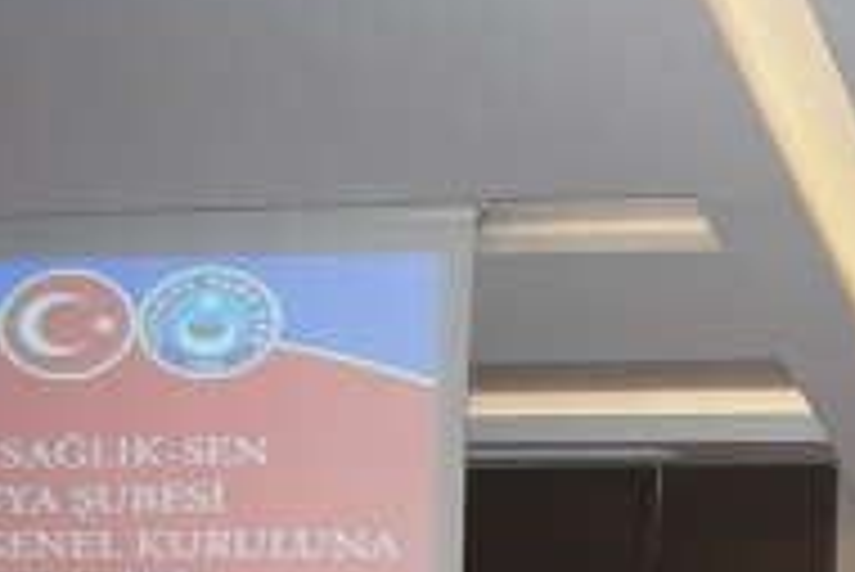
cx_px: 1202
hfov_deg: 20.0
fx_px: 2163
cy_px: 786
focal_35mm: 91
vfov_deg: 14.3
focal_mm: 18
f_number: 4
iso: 400
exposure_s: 1/60
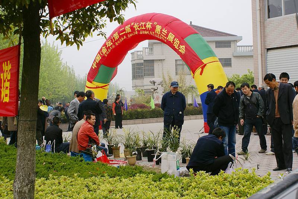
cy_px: 100
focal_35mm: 45
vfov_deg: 29.9
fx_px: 372
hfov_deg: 43.6
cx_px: 149
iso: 100
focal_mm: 30
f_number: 8
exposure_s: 1/125
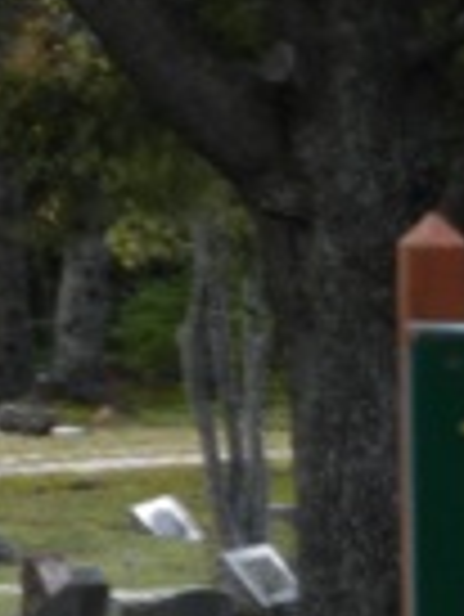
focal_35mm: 1279
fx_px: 22823
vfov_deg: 1.5
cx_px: 757
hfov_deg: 1.2
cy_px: 926
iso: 160
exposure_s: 1/200
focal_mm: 52.6
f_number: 5.3
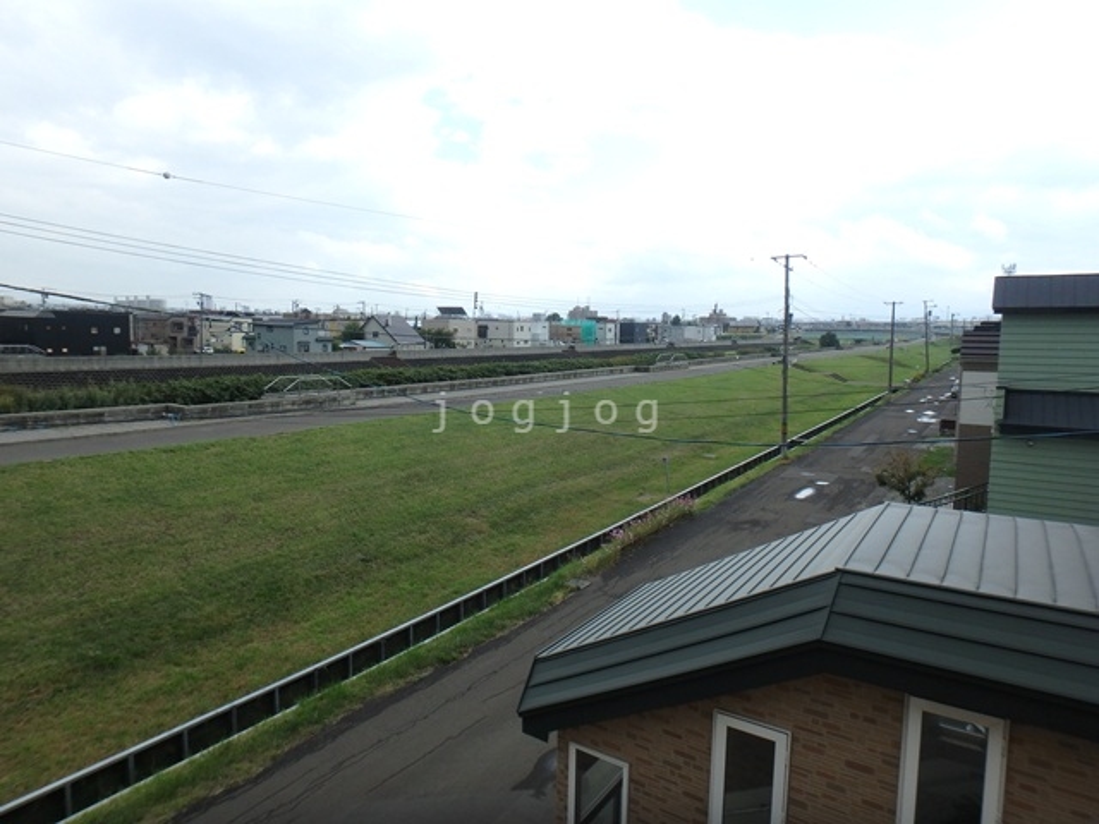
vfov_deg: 63.4
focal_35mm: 21
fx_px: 667
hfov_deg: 79.0
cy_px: 412
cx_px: 550
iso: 125
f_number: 3.5
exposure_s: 1/800
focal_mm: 3.7
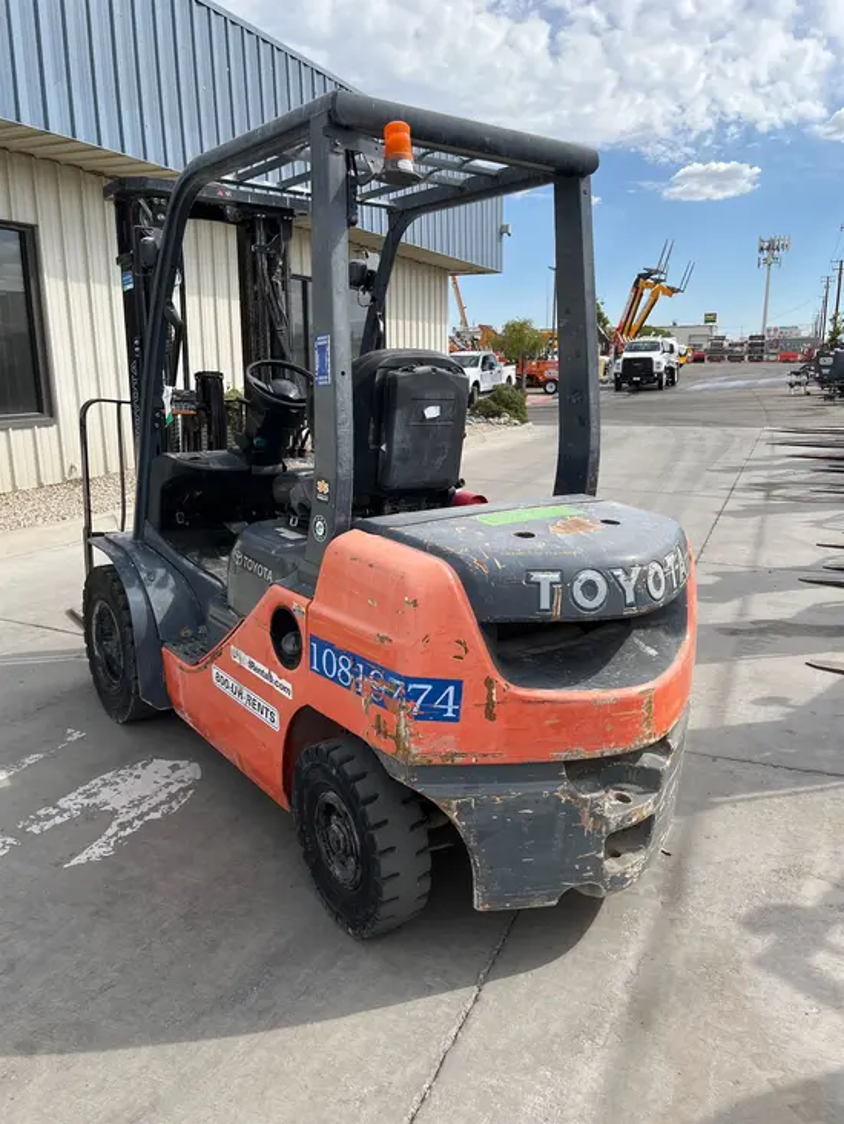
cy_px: 562
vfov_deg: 67.3
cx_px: 422
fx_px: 845
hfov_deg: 53.1
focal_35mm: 26
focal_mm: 5.1
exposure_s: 1/2062
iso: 50
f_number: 1.6
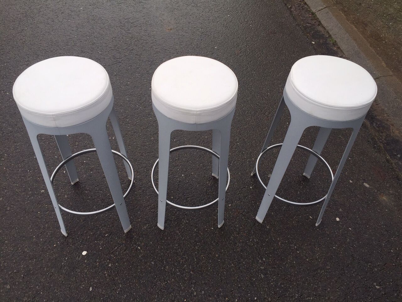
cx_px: 201
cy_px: 151
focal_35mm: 29
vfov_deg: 48.2
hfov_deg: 61.7
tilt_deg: -49.1
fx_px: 337
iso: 32
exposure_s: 1/350
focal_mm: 4.15
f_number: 2.2
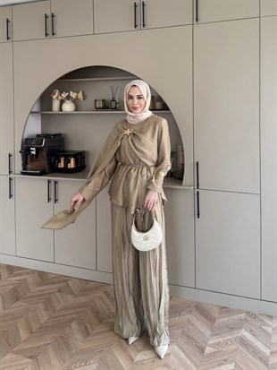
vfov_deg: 71.6
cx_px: 138
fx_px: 256
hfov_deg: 56.8
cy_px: 185
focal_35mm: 24
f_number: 1.78
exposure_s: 1/121
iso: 100
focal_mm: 6.76
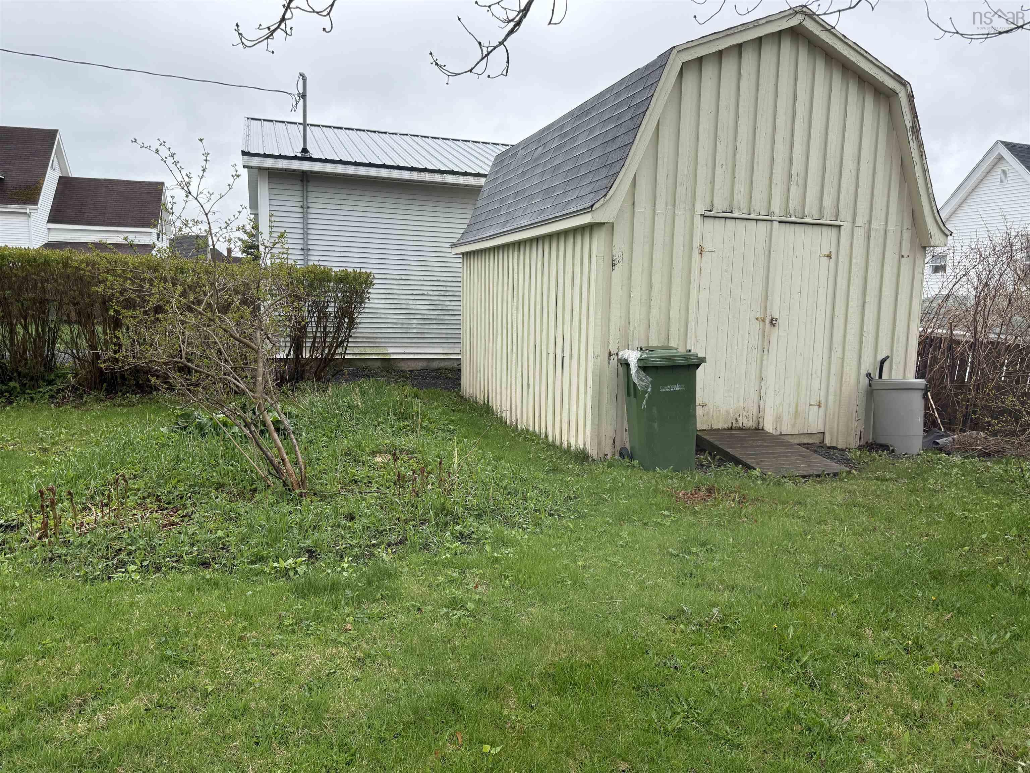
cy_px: 386
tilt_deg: -9.6
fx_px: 714
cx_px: 515
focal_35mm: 24
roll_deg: -3.4
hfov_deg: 71.6
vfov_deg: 56.8
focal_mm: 6.76
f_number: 1.78
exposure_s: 1/1493
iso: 100
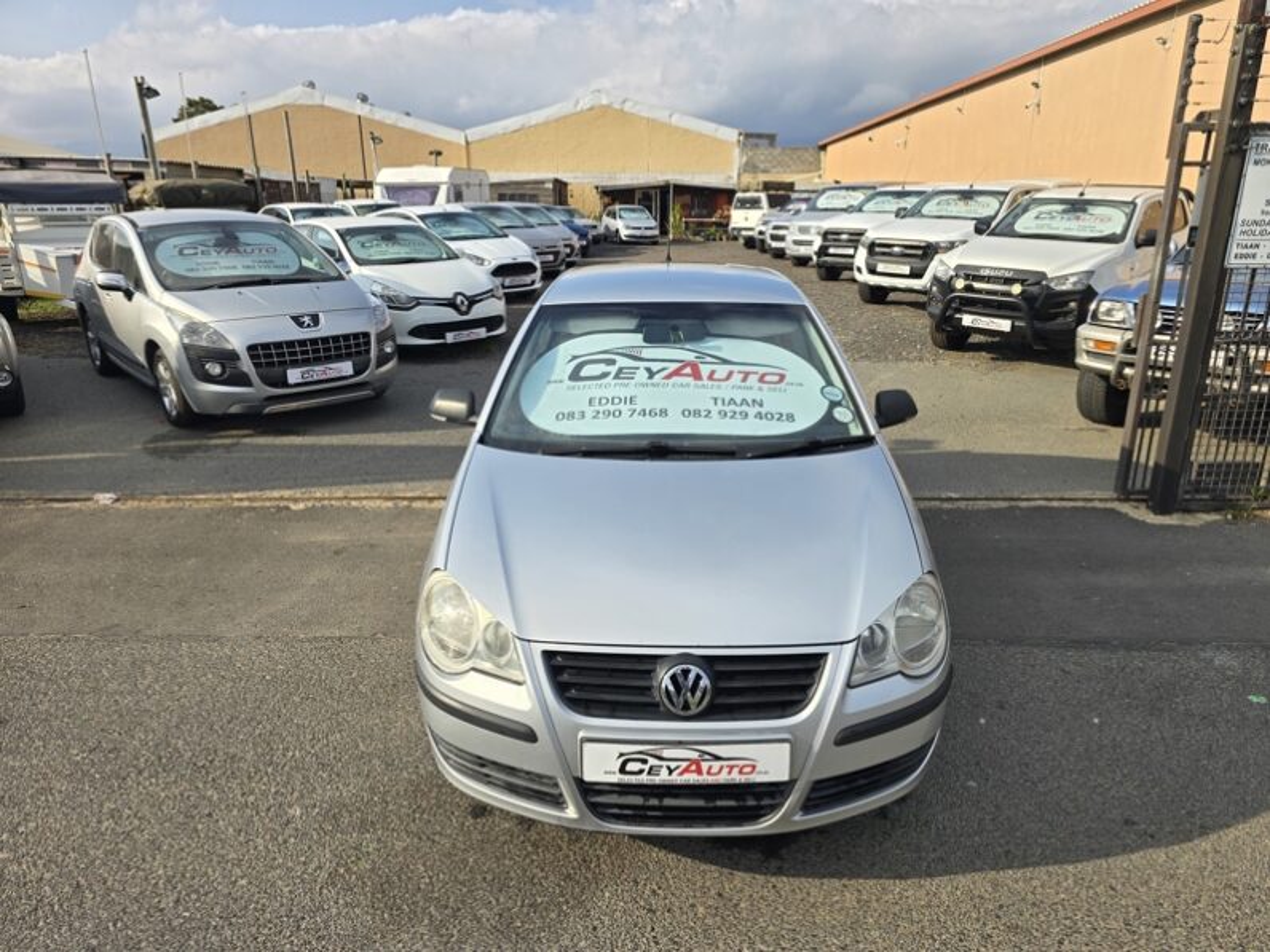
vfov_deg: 58.9
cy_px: 476
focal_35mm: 23
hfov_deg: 73.9
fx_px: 844
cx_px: 635
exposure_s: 1/550
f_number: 1.7
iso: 12
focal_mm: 6.3
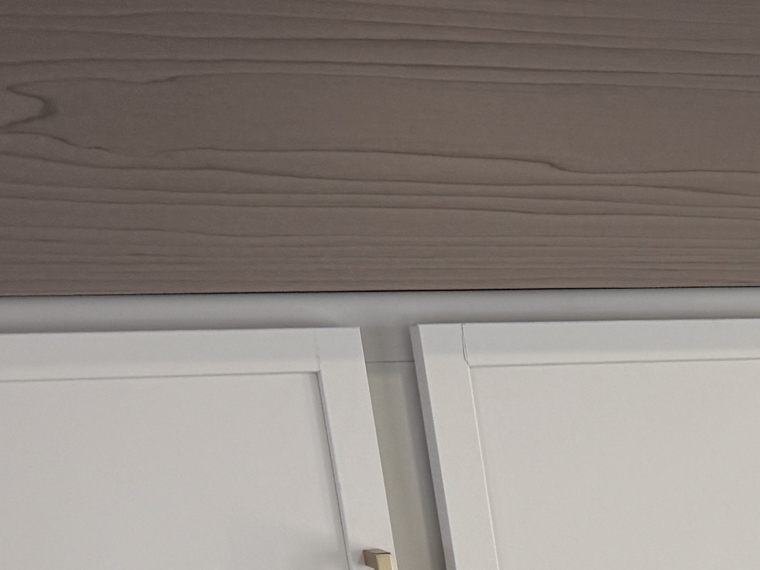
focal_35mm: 101
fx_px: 2218
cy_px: 1033
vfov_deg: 13.2
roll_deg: +2.1
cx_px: 1423
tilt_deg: -16.7
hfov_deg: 16.0
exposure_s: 1/129
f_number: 1.78
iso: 50
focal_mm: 6.76
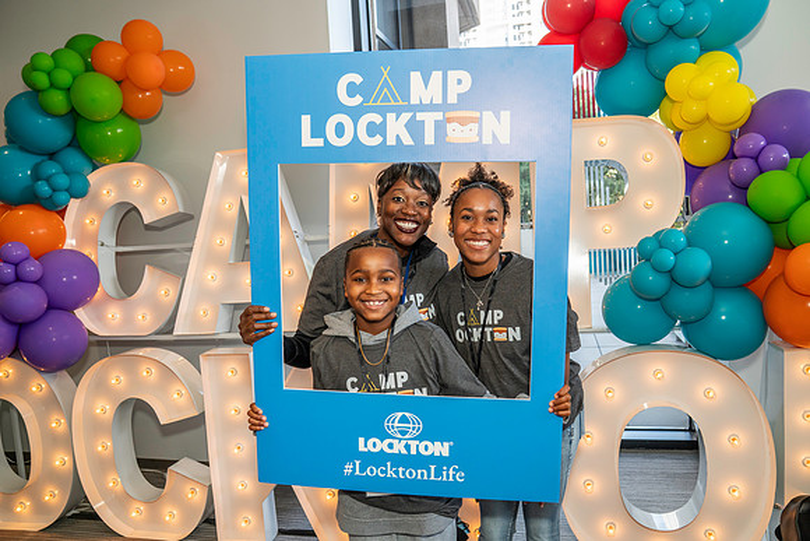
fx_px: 608
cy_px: 270
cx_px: 405
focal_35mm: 27
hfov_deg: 67.4
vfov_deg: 48.0
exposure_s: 1/200
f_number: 4.5
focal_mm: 27
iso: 1000
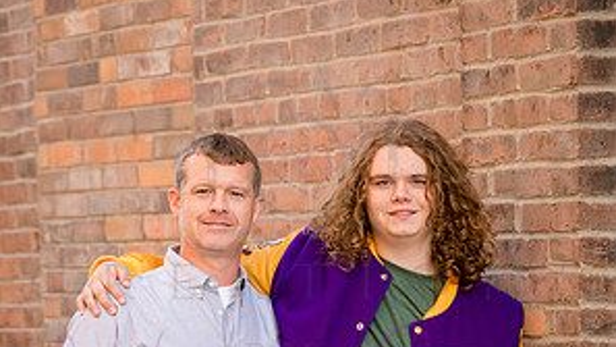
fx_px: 2907
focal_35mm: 178
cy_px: 355
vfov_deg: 6.8
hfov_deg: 12.1
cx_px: 307
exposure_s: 1/400
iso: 640
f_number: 5
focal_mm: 112
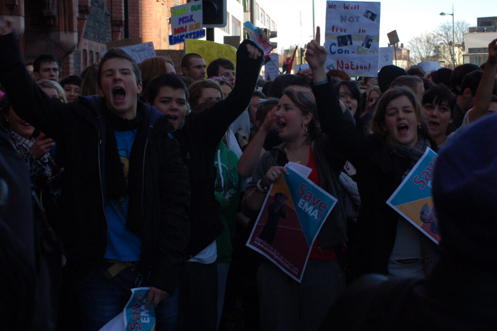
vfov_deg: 16.5
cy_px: 166
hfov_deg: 24.6
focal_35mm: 82
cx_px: 248
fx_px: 1138
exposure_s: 1/160
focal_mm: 55
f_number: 10
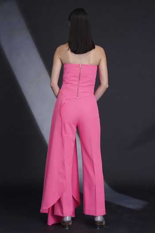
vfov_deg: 28.8
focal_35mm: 70
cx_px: 78
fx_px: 452
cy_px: 116
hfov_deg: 19.5
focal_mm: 70
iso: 250
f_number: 3.2
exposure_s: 1/80
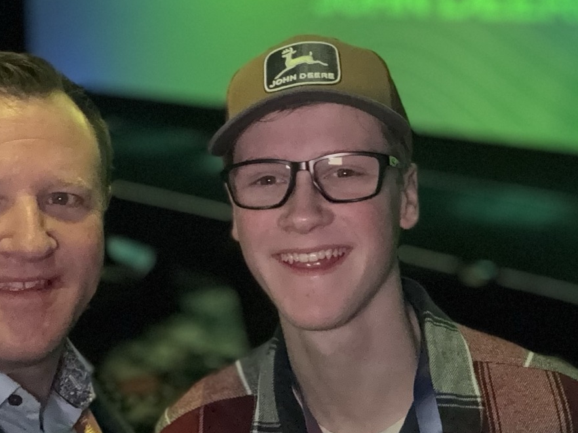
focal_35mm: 49
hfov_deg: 38.9
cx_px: 310
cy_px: 100
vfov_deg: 29.1
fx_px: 818
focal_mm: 2.69
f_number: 1.9
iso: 320
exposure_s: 1/26
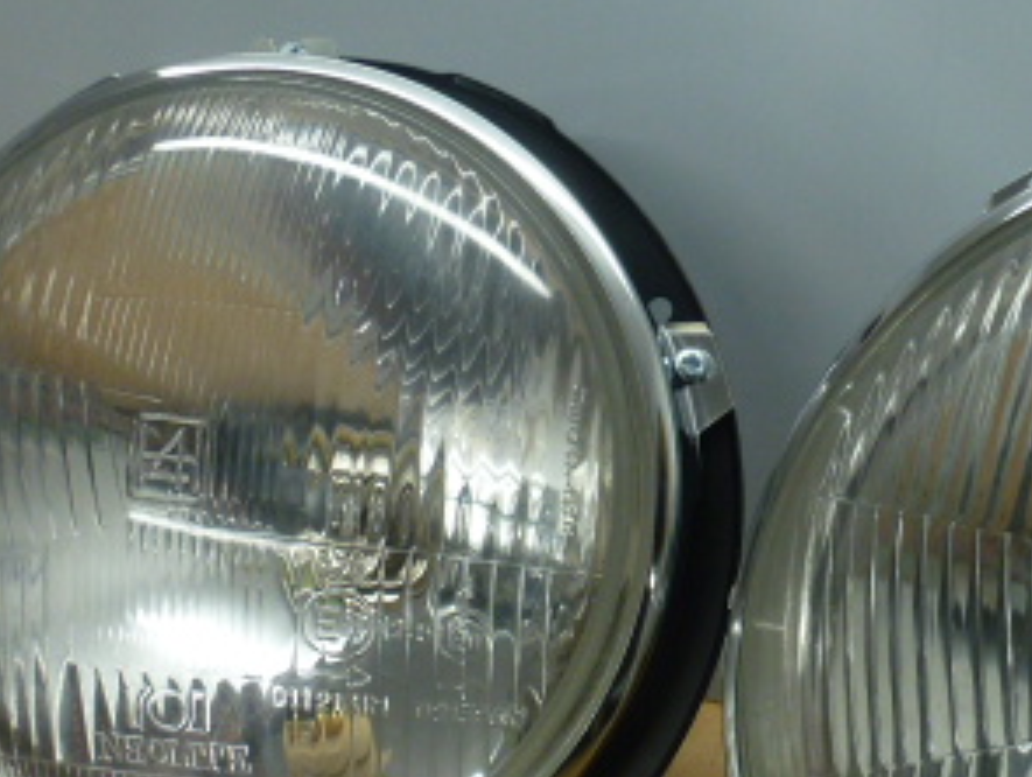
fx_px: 1552
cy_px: 749
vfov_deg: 26.8
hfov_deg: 36.1
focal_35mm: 52
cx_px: 752
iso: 125
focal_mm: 4.3
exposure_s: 1/60
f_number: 3.3
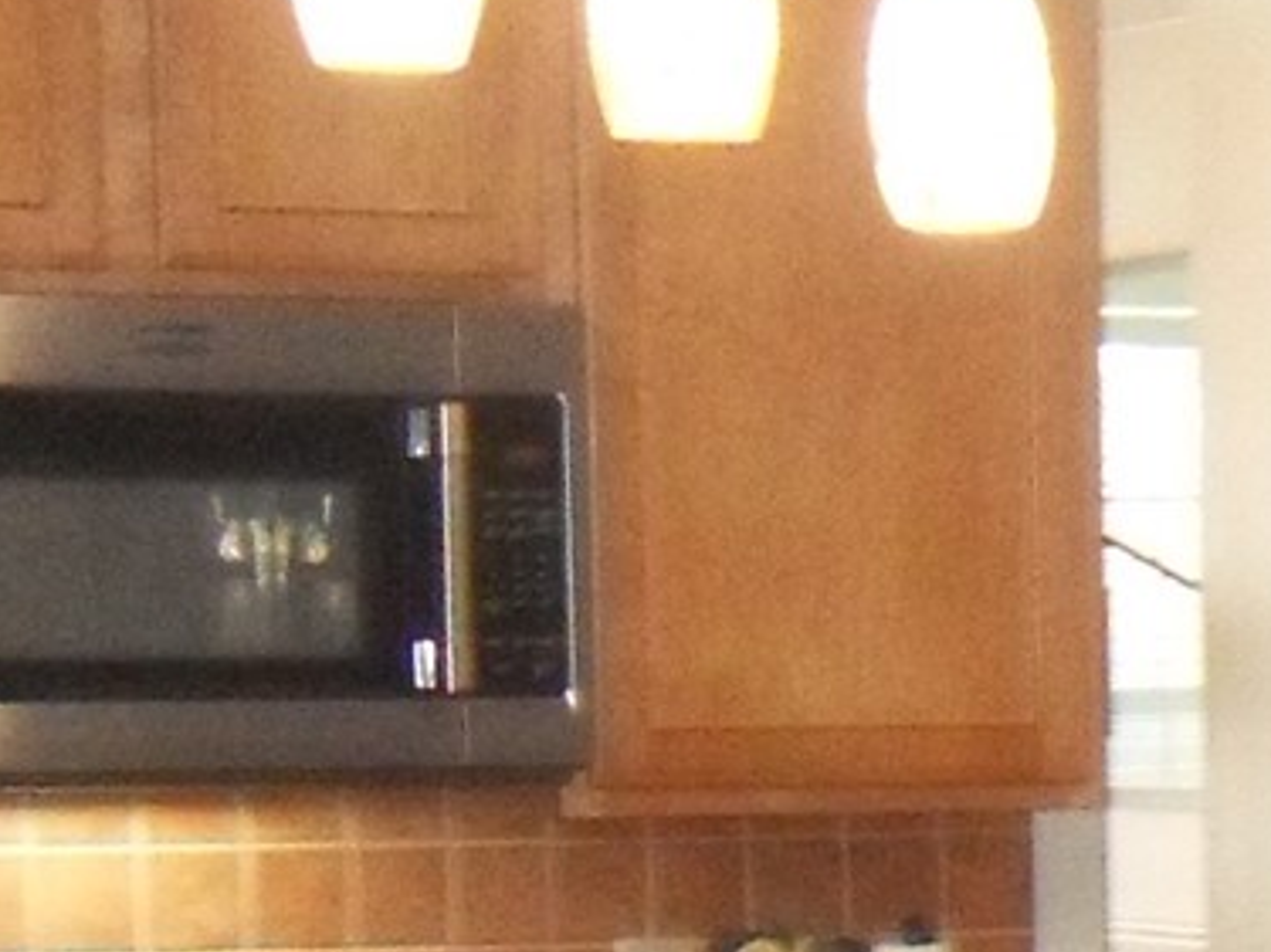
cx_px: 2186
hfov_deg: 9.9
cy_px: 1575
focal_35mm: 191
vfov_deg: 7.6
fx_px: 7011
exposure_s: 1/45
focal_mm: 6.3
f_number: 3.5
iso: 640
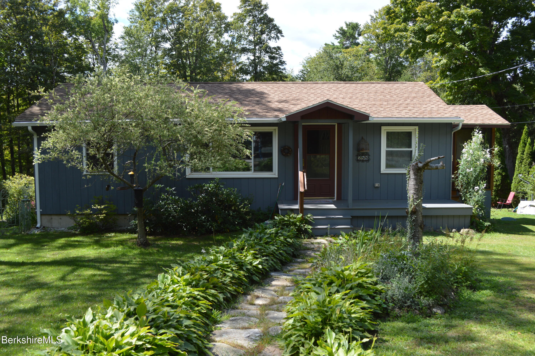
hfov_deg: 57.3
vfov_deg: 39.9
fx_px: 490
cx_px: 268
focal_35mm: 33
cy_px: 178
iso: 100
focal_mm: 22
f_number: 5.6
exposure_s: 1/125
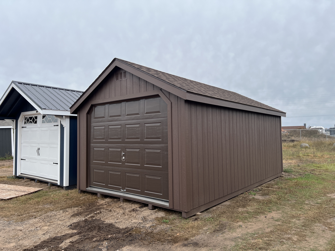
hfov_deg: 67.3
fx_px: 252
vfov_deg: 53.1
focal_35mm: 26
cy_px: 126
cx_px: 168
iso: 50
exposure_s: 1/827
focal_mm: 5.7
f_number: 1.5
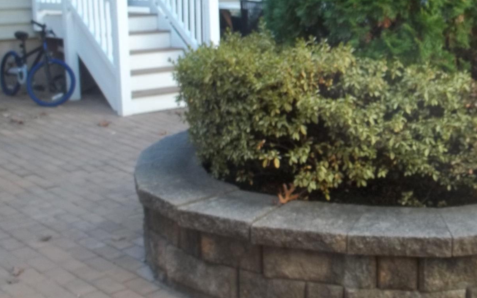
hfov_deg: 33.6
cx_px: 375
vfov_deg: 21.8
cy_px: 65
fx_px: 767
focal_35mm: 59
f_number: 3.3
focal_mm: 5.9
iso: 64
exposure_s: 1/60
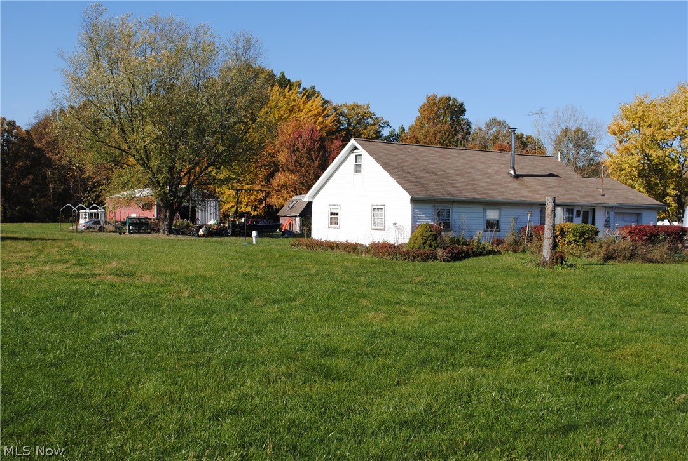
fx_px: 747
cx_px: 344
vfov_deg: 34.4
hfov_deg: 49.5
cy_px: 230
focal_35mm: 39
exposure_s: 1/250
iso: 100
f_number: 8
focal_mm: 26
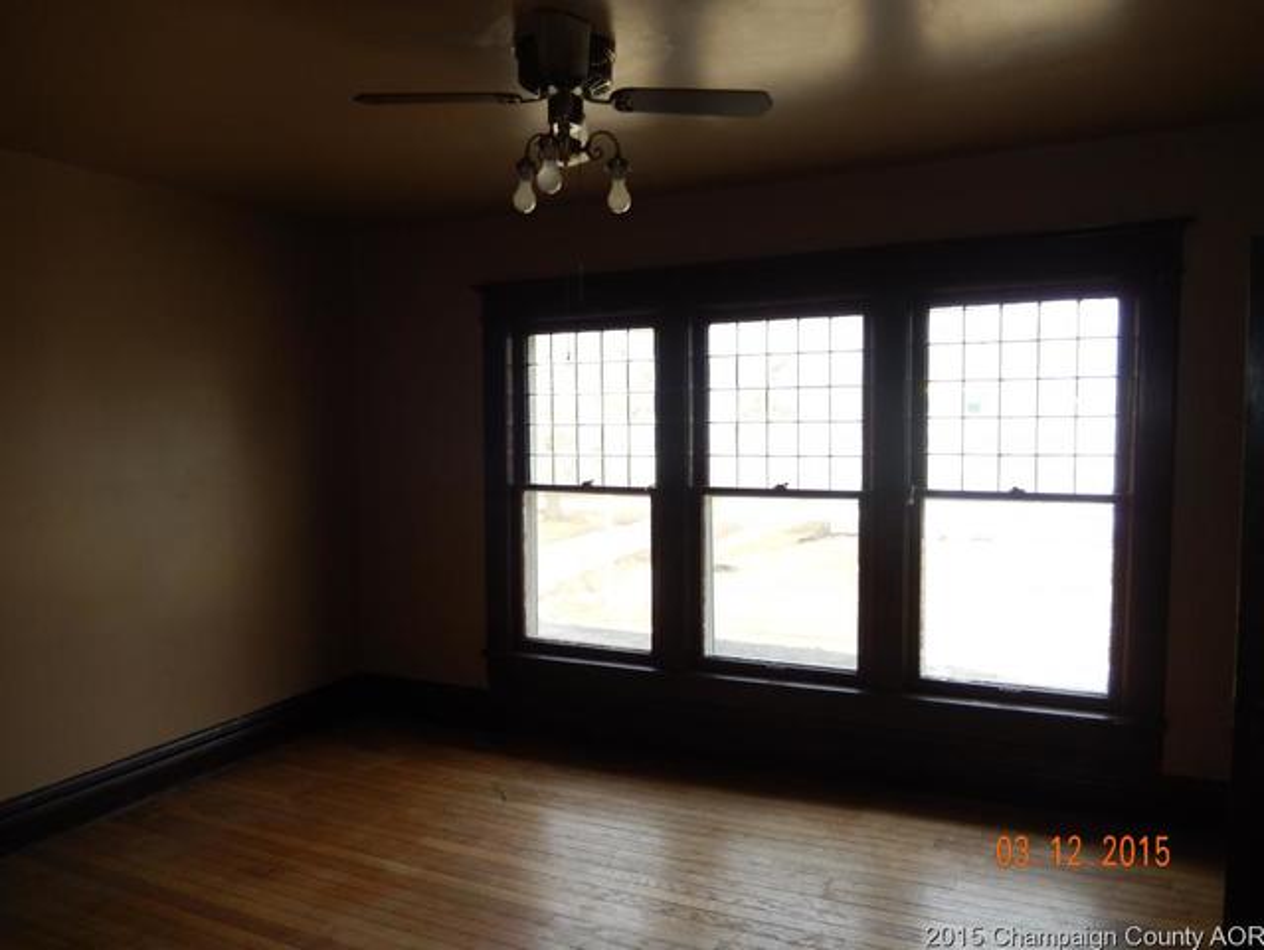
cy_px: 475
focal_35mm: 25
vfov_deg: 54.9
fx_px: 913
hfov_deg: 69.4
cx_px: 632
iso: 125
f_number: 3.4
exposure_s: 1/60
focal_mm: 4.5
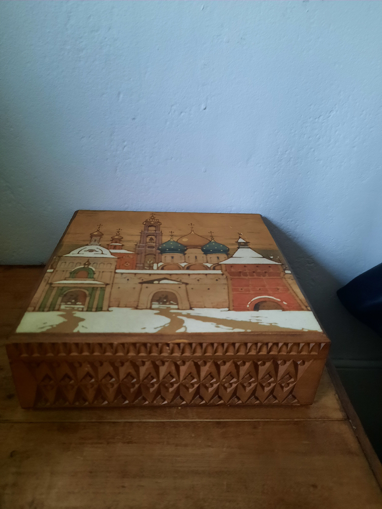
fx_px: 368
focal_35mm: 25
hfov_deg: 54.9
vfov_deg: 69.4
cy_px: 254
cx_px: 191
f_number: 2
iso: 640
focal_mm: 4.6
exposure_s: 1/20
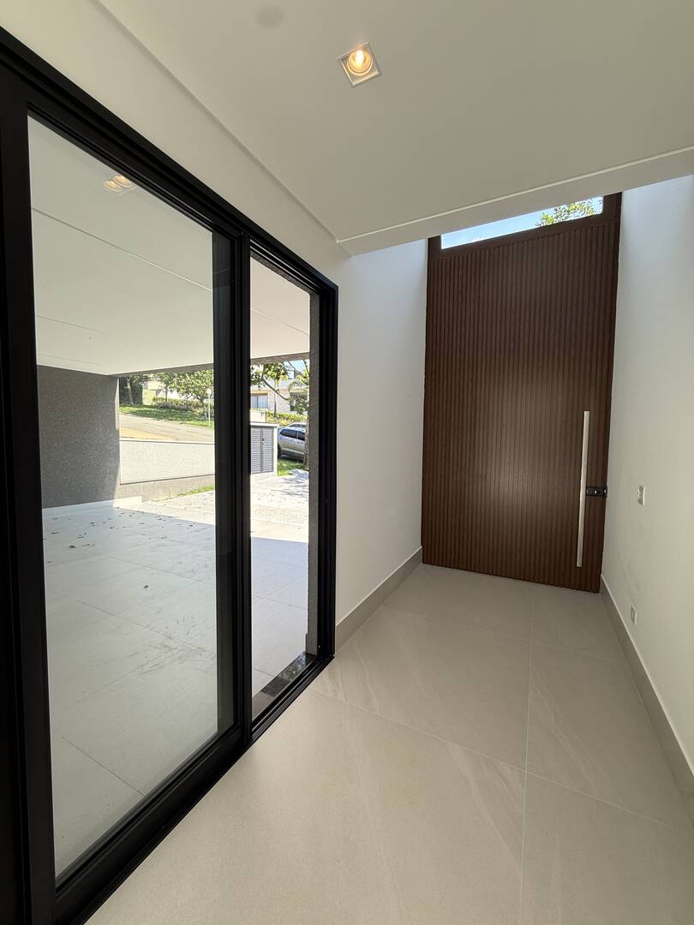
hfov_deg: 85.7
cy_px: 462
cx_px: 347
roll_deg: -1.4
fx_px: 374
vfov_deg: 102.1
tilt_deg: -3.4
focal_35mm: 14
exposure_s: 1/136
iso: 64
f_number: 2.2
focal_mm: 2.22
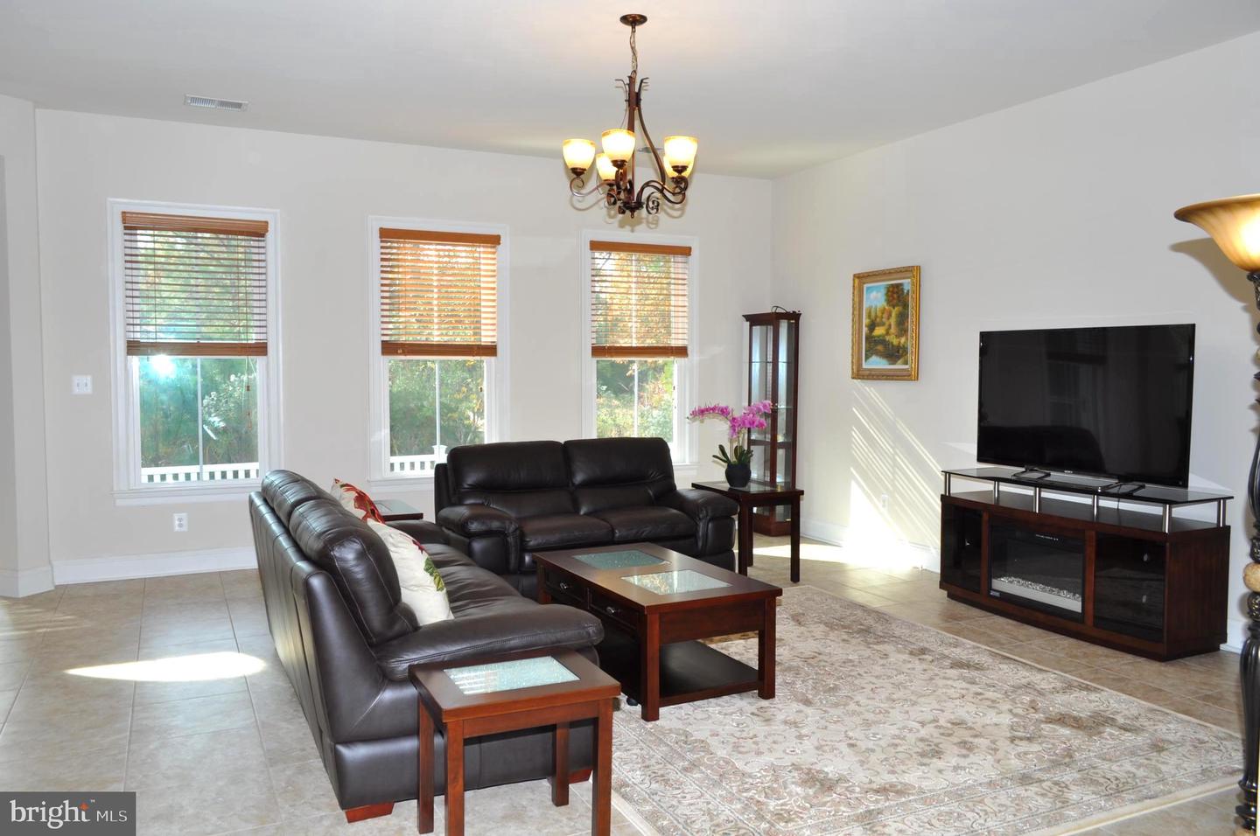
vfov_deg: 47.8
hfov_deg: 67.5
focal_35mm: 27
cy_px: 418
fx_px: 944
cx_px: 630
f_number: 8
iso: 200
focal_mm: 18
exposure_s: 1/30
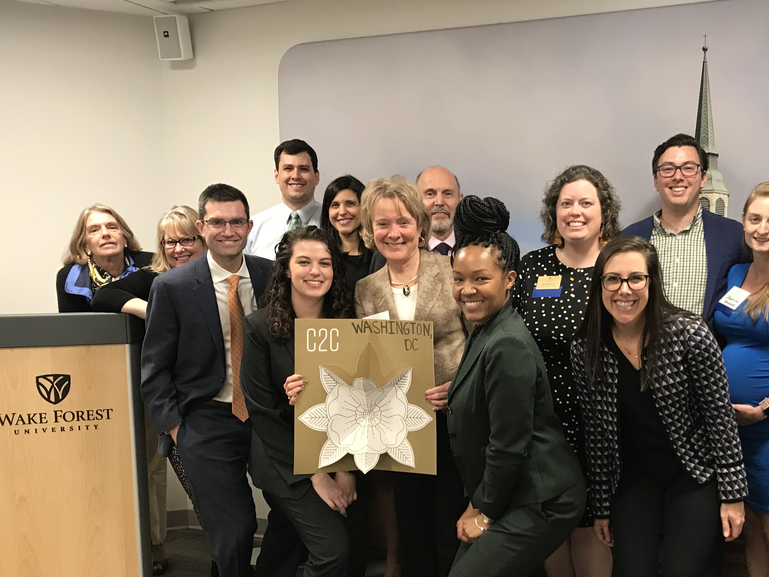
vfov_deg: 35.6
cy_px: 382
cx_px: 489
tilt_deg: -8.0
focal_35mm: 40
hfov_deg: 46.3
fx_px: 889
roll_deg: -0.6
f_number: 1.8
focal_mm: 3.99
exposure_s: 1/17
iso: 40
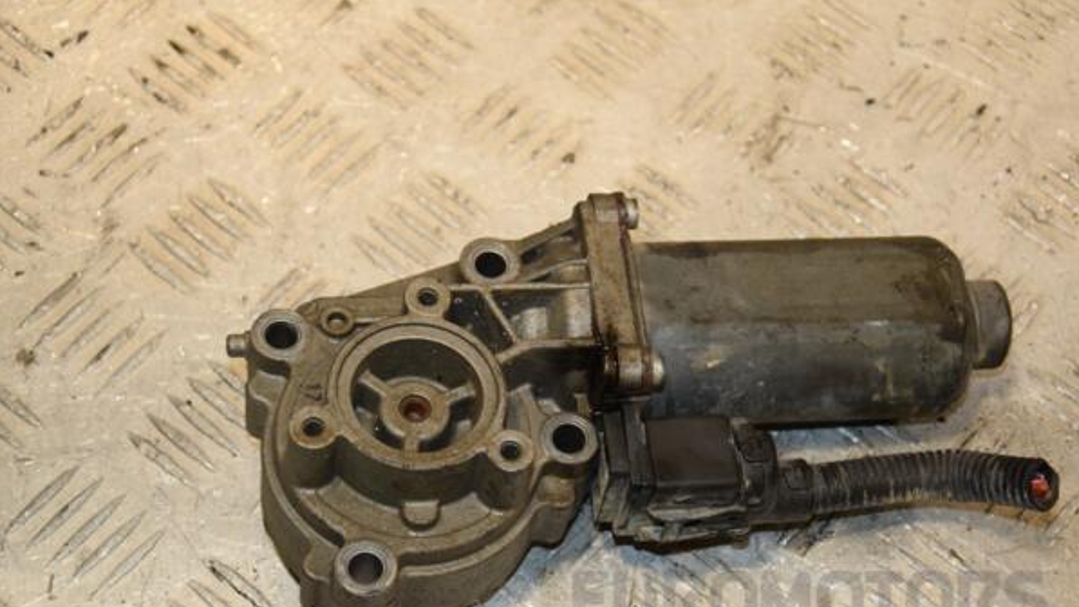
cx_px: 539
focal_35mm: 79
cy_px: 358
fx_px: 2261
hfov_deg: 26.8
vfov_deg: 15.3
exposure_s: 1/200
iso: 800
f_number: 5.6
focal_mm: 50
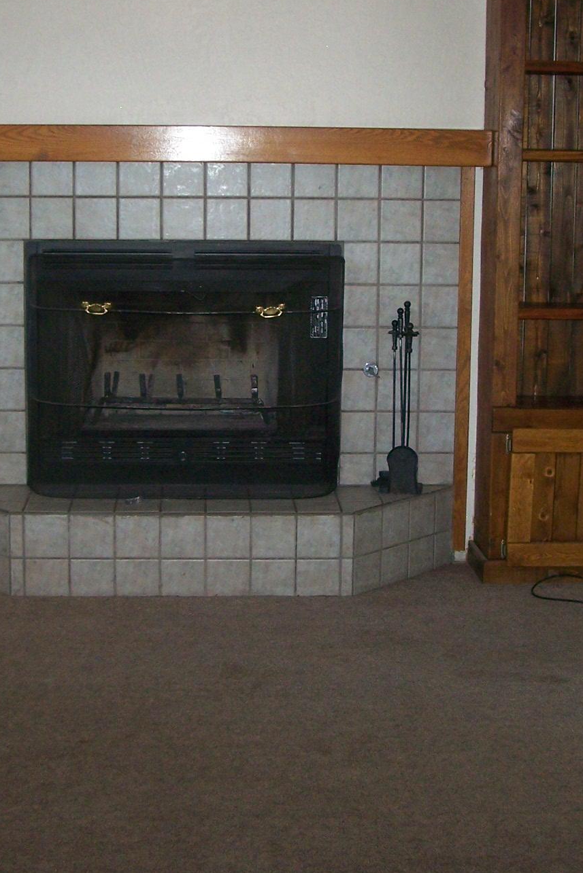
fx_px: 1530
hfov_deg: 21.6
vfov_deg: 31.8
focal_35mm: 63
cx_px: 291
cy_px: 370
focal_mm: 6.3
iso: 160
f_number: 2.8
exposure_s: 1/60
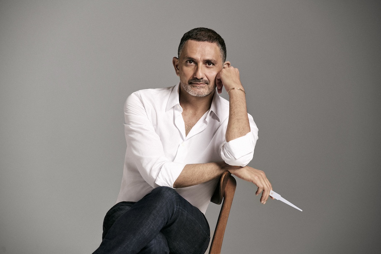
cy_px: 127
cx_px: 190
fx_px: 1588
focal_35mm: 150
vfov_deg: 9.2
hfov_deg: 13.7
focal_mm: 150
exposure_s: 1/200
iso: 200
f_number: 5.6
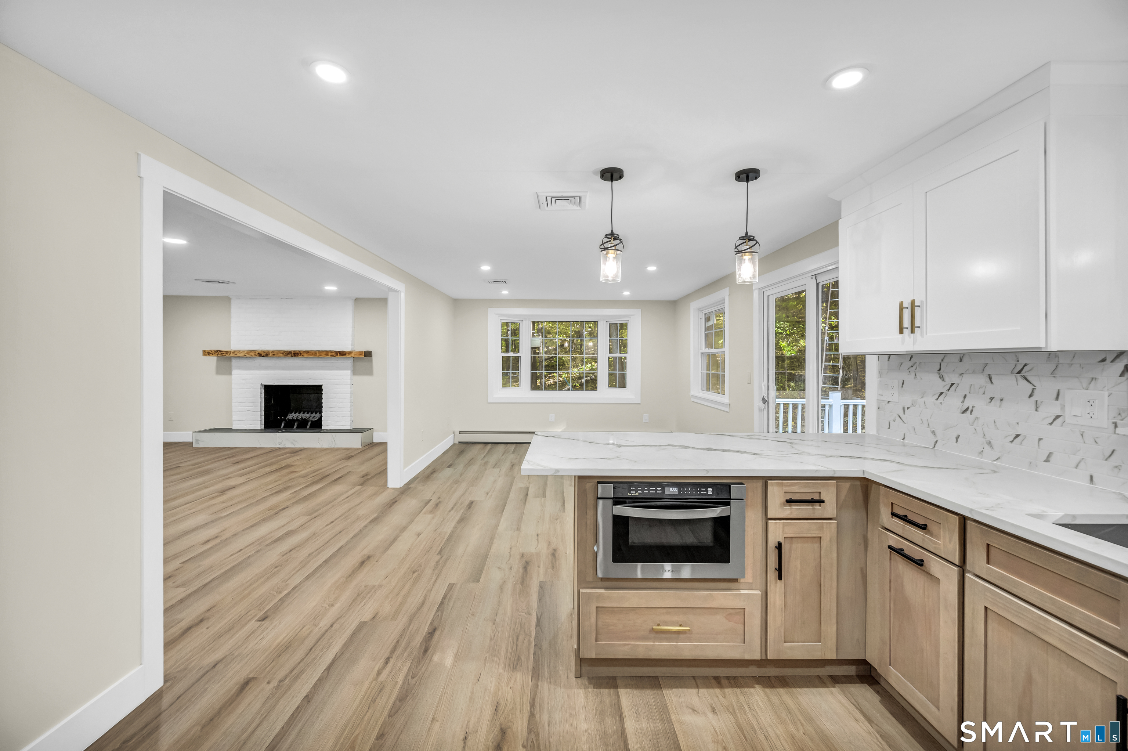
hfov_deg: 104.3
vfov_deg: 81.1
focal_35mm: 14
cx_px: 564
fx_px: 438
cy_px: 376
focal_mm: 14
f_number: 7.1
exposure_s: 1/15
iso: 450
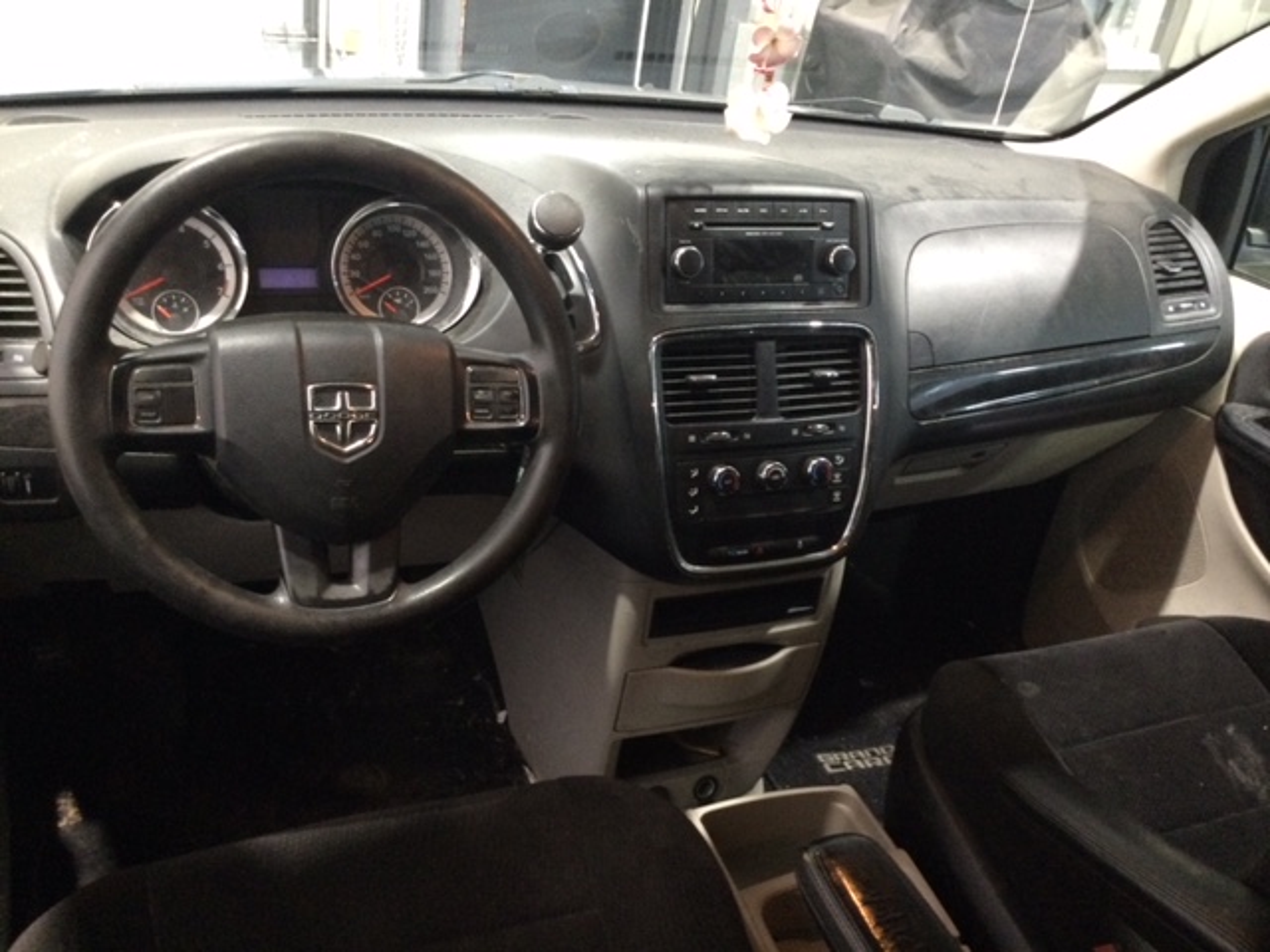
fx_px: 1137
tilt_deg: -28.2
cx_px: 635
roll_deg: -10.2
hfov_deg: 58.4
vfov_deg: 45.4
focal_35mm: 31
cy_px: 476
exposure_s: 1/15
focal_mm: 3.3
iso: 400
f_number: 2.4
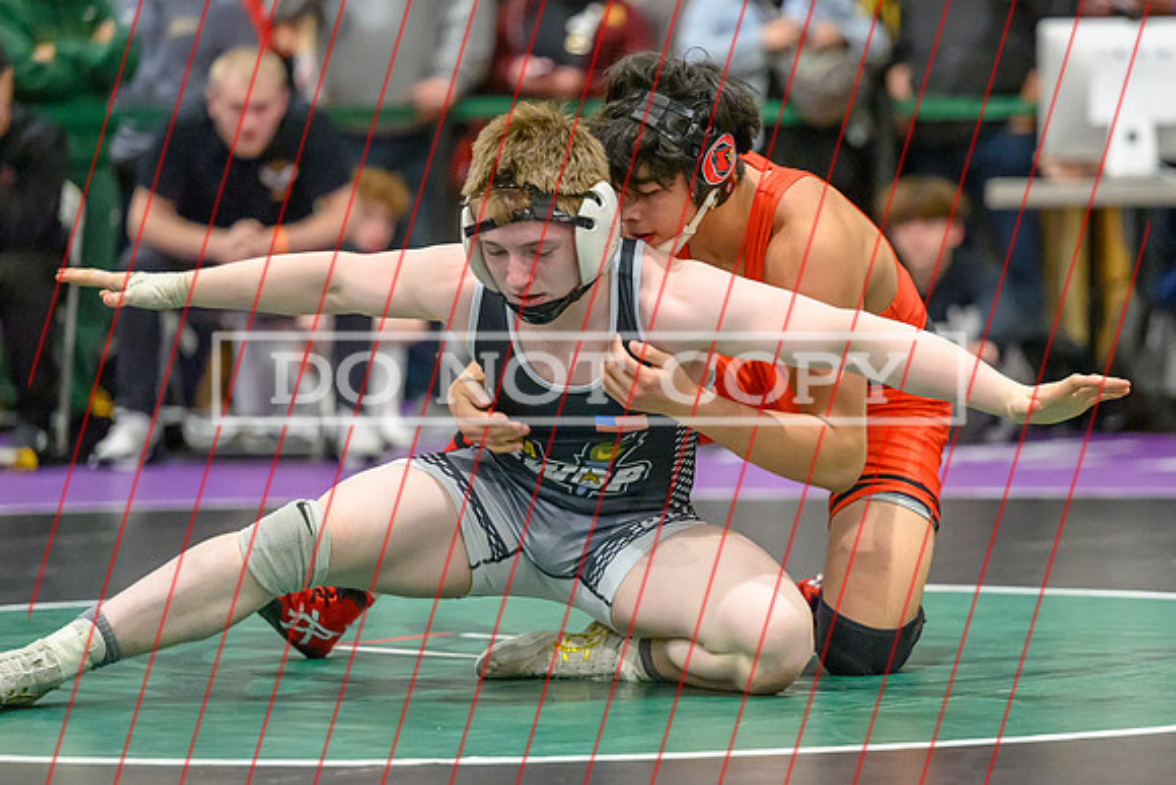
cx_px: 733
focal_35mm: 175
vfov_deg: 7.8
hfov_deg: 11.7
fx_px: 5722
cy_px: 395
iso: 14400
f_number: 2.8
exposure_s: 1/800
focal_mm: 135
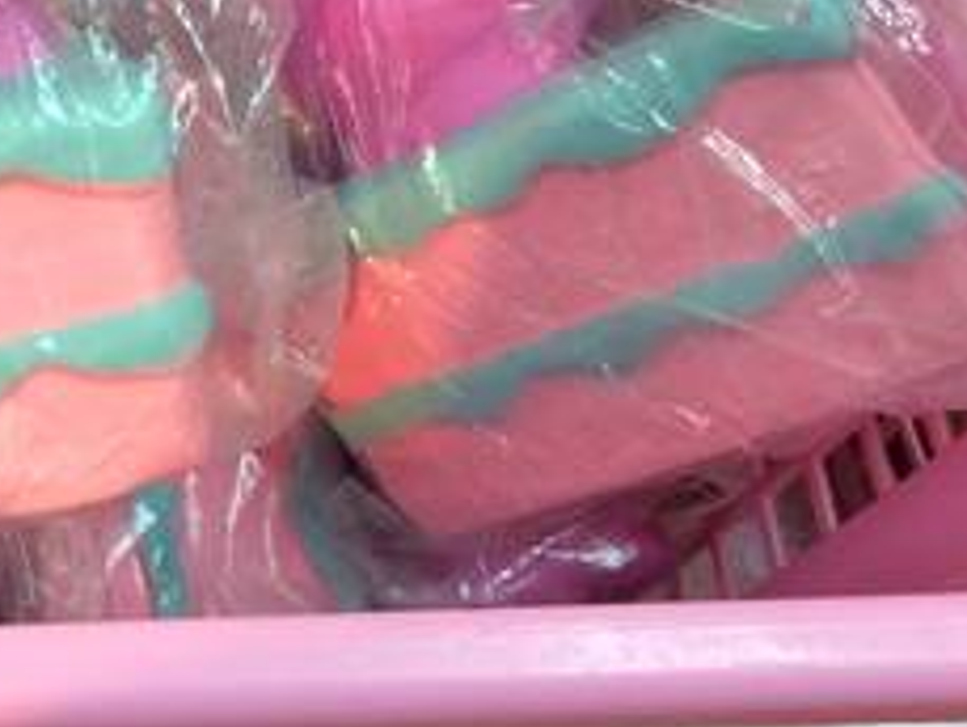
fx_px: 2264
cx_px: -338
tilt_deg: -55.3
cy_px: -8
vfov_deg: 17.8
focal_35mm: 81
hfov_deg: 21.5
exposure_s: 1/33
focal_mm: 4.15
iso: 64
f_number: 2.2
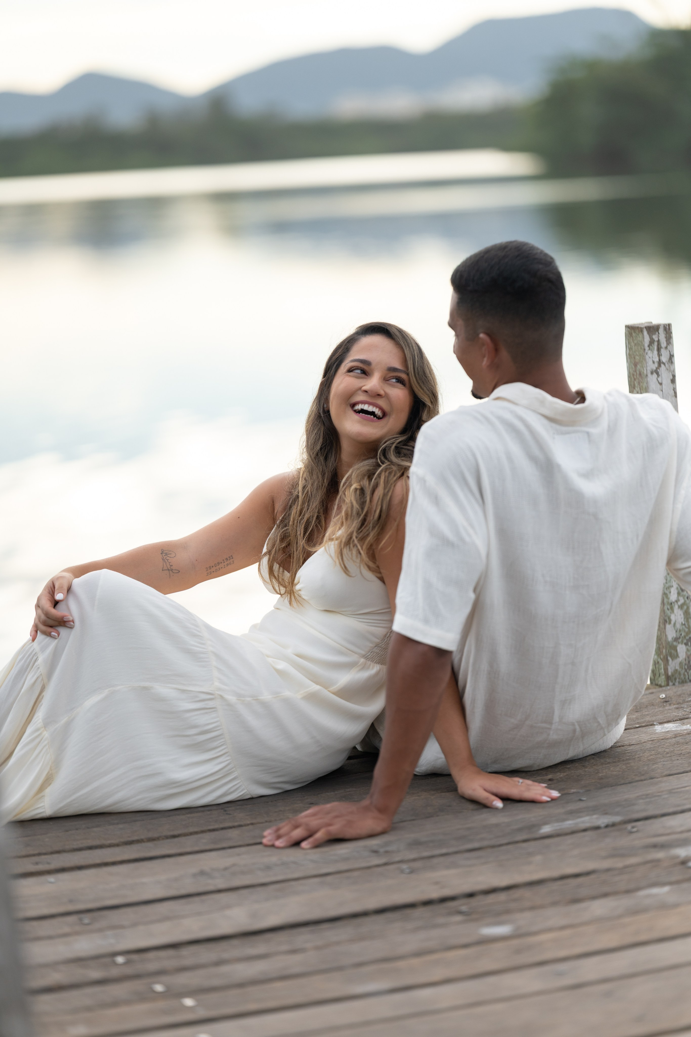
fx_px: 2447
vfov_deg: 23.9
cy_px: 518
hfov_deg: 16.1
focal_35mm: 85
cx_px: 346
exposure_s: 1/5000
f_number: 1.4
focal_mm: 85
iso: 200
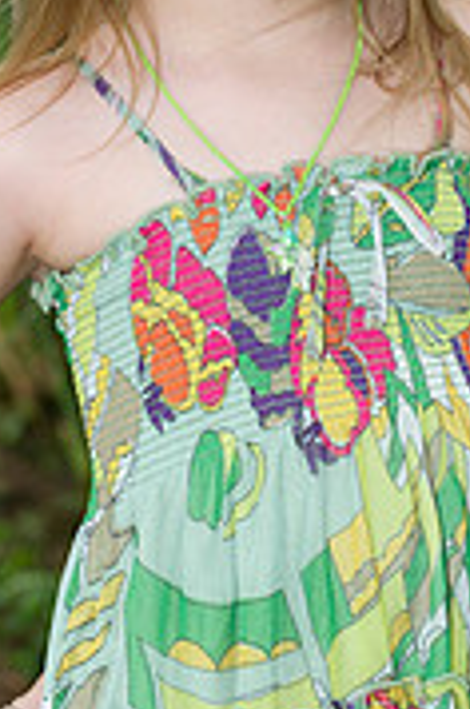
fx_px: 5780
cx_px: 213
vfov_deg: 7.0
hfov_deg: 4.7
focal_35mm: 294
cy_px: 187
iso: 200
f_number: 5
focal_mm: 116
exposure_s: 1/125
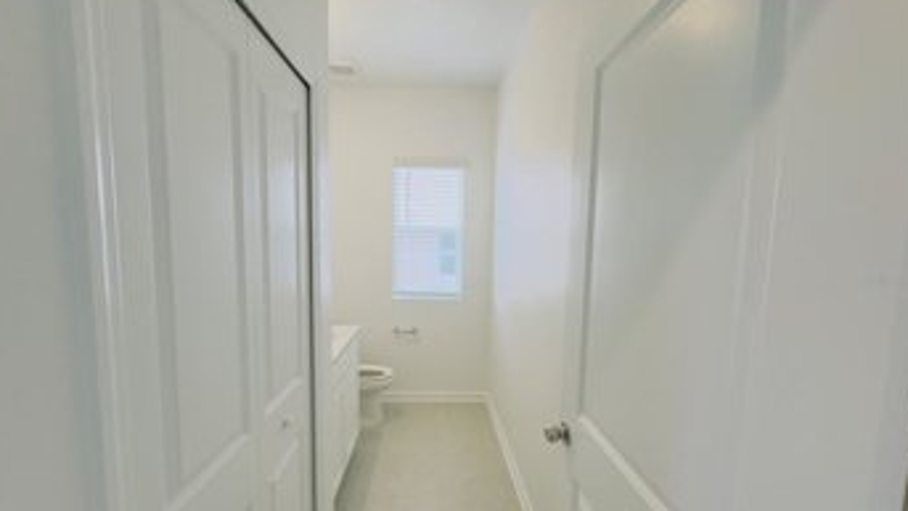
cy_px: 281
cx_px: 445
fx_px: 385
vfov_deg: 66.9
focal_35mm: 16
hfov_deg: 99.4
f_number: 2.2
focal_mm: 2.22
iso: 100
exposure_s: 1/120
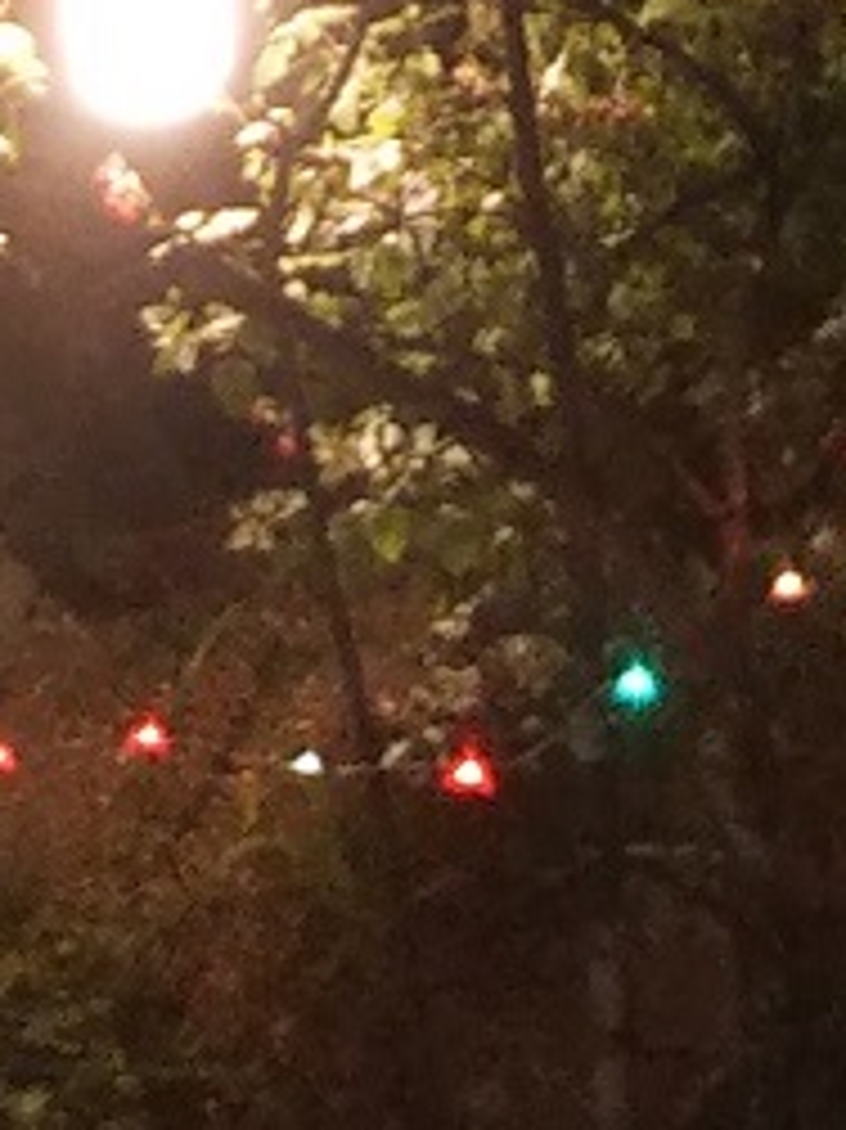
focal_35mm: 209
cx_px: 785
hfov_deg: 7.1
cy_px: -1733
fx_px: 6816
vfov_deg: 8.5
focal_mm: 4
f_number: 2.2
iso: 64
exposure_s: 1/10
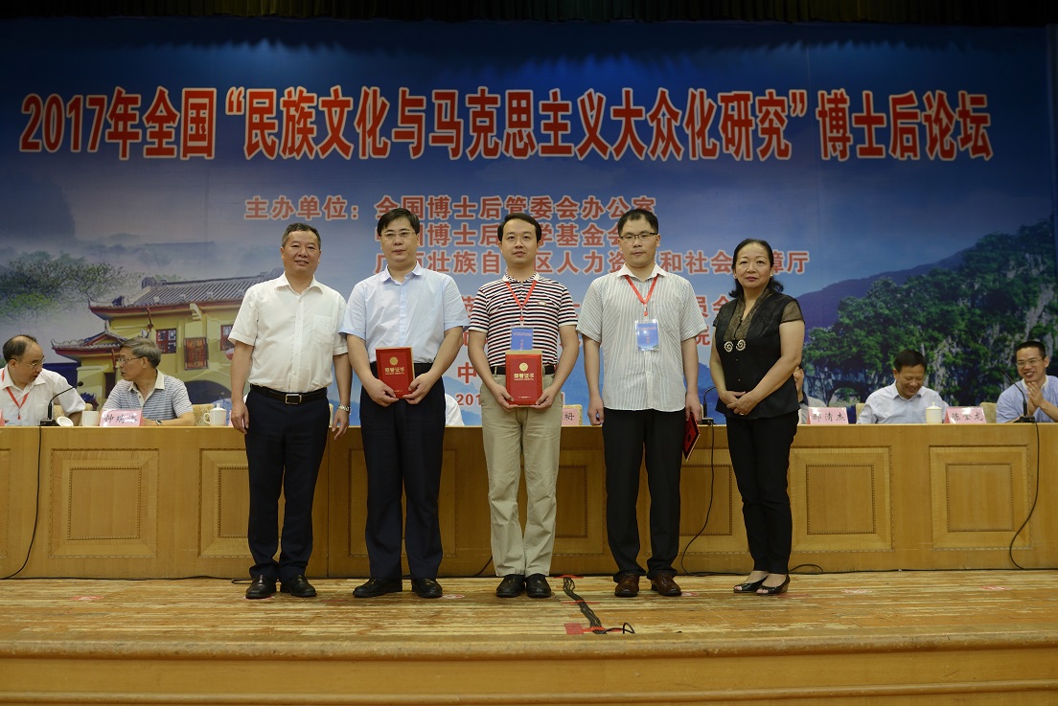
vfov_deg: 37.9
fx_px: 1029
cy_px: 353
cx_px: 529
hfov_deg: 54.4
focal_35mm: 35
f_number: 4
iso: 640
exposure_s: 1/60
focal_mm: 35
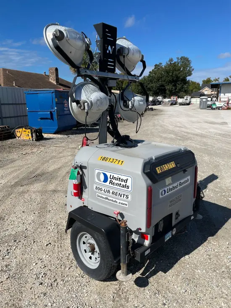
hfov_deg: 53.1
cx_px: 116
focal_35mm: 26
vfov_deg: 67.3
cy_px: 154
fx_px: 231
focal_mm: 4.2
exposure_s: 1/7299
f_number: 1.6
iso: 50
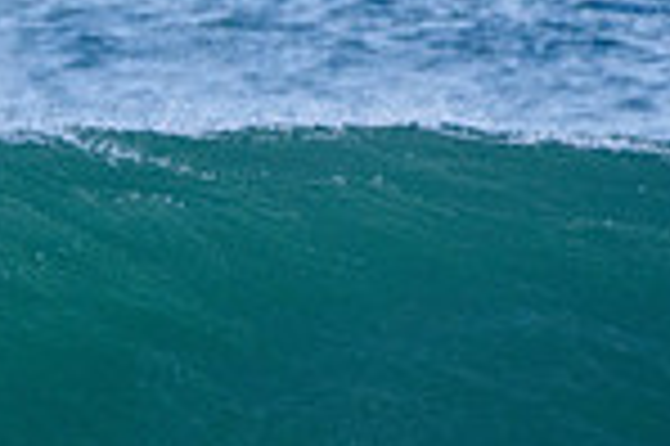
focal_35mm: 2925
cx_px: -360
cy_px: 646
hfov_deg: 0.7
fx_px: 54377
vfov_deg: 0.5
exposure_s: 1/2000
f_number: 5.6
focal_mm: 500
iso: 640
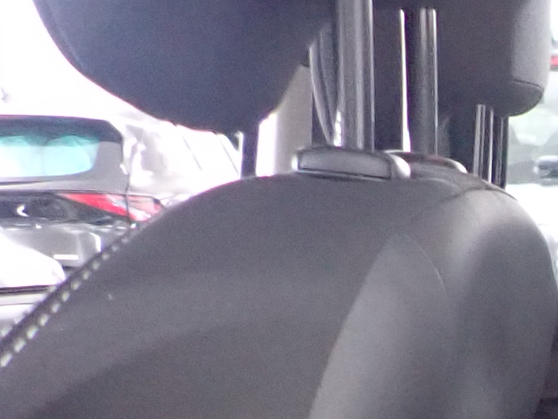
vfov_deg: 12.1
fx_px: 1870
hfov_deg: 13.3
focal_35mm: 116
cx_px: 1273
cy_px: 662
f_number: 2
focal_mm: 4.5
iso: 800
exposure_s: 1/25
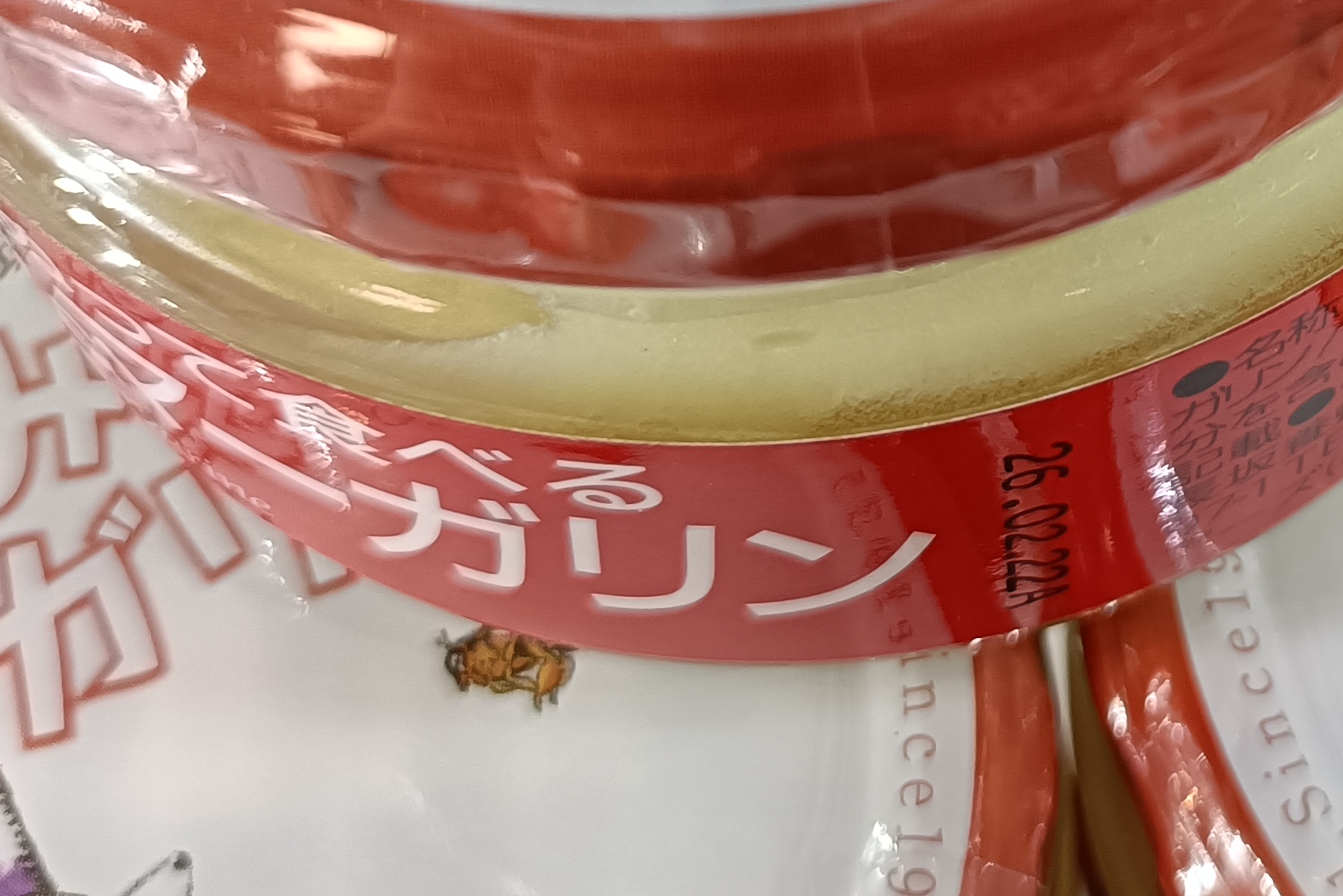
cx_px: 1303
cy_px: -17
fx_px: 2649
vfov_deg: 18.6
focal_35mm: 71
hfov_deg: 27.1
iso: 640
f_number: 1.7
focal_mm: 4.7
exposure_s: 1/60
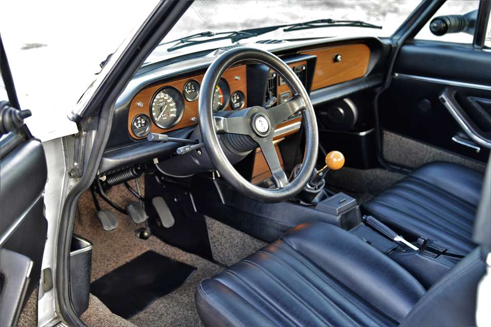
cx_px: 246
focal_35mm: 44
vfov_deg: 30.5
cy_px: 164
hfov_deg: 44.5
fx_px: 600
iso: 800
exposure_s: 1/50
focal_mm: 44
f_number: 4
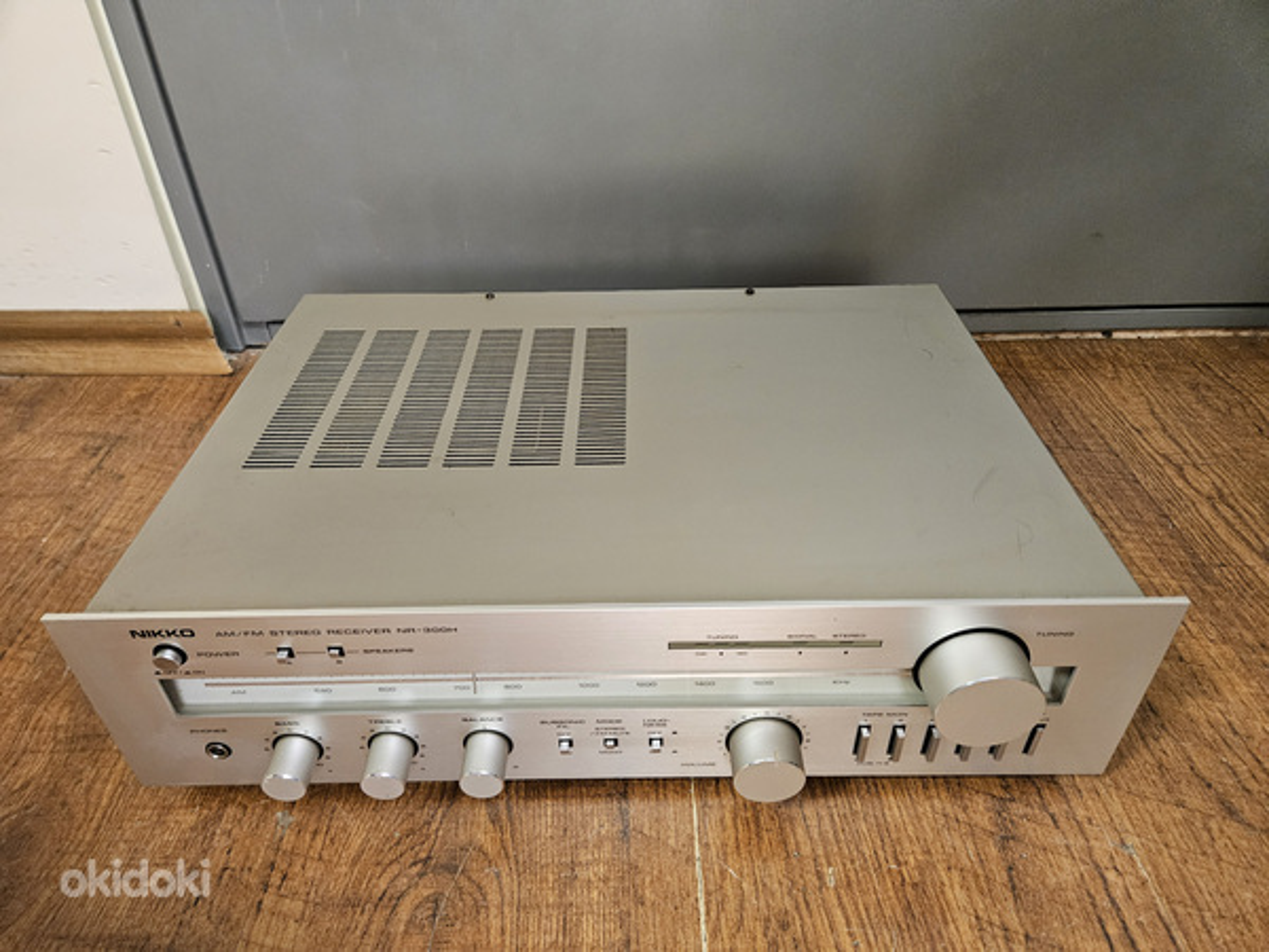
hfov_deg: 73.9
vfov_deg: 58.9
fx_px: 843
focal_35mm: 23
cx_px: 634
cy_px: 476
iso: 1000
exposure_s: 1/100
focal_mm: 5.4
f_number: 1.8
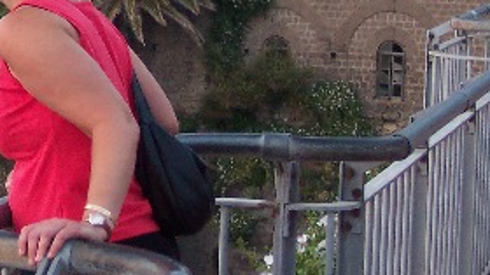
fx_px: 2064
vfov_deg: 7.5
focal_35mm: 159
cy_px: -68
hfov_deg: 13.2
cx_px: -100
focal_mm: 10.7
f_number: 3.4
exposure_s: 1/30
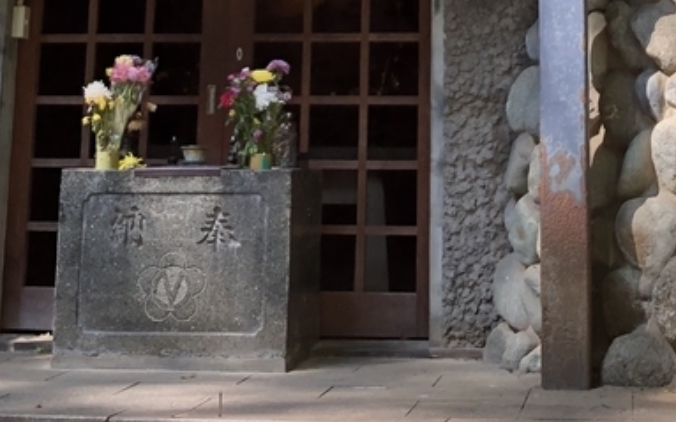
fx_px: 1713
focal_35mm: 93
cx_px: 438
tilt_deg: +16.5
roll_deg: +0.5
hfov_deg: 22.3
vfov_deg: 13.1
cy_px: -267
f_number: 1.8
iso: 20
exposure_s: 1/128
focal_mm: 3.99
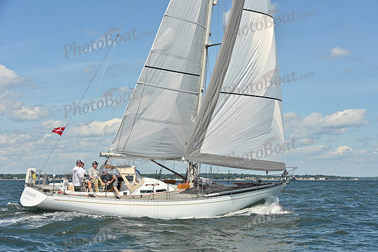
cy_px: 126
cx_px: 189
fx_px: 735
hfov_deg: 28.8
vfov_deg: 19.5
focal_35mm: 70
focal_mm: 70
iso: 250
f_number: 9
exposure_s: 1/1250
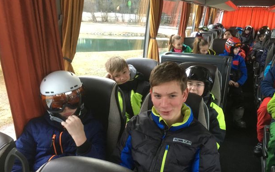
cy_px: 102
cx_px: 141
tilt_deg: -18.5
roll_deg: -1.6
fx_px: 240
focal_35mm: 32
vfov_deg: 39.3
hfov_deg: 59.7
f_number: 2.2
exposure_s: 1/33
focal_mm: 4.15
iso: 200
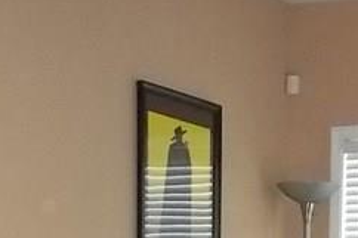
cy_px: 511
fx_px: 1183
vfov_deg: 10.4
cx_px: 291
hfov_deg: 17.1
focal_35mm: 119
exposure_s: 1/30
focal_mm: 4.9
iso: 400
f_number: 3.5
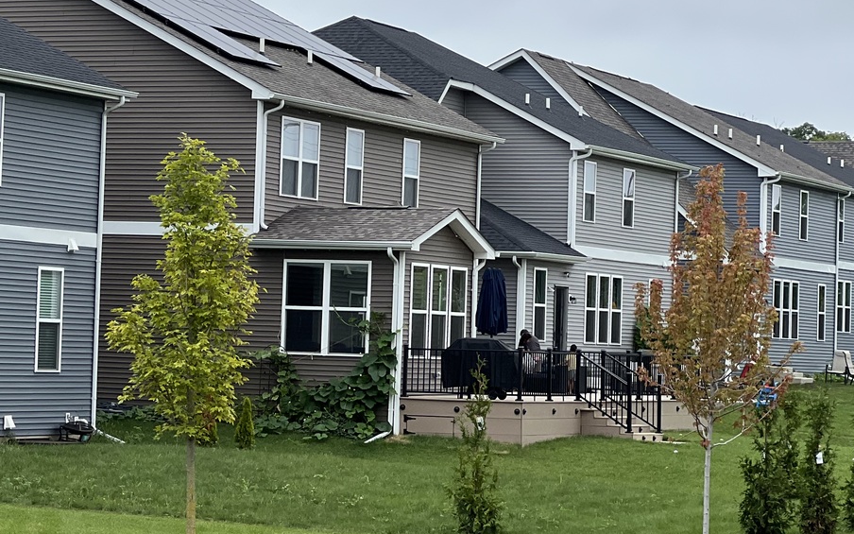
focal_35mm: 130
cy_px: 186
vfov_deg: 10.1
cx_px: 196
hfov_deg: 16.0
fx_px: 3026
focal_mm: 9
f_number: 2.8
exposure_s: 1/418
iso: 32
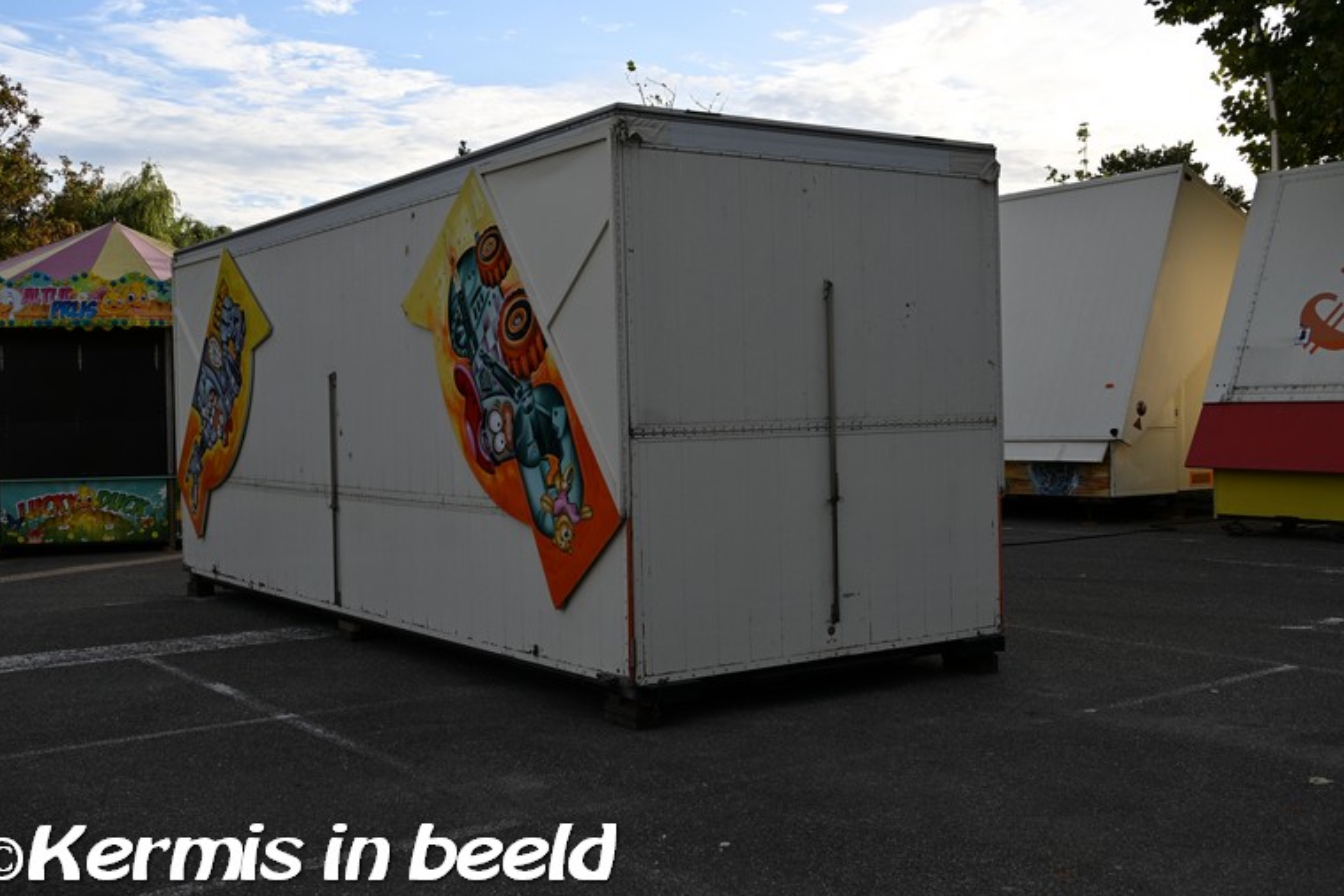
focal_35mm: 40
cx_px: 678
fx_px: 1476
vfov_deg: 33.8
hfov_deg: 49.0
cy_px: 435
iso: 100
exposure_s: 1/320
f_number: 6.3
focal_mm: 25
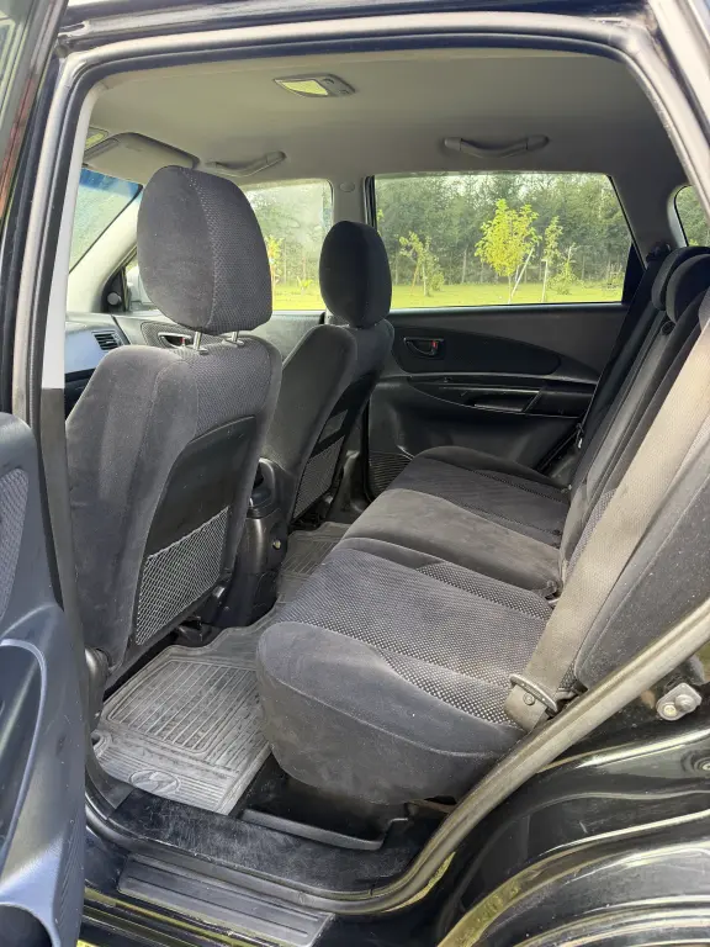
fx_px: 656
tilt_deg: -19.1
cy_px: 474
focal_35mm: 24
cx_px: 355
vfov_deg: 71.6
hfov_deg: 56.8
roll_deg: -1.2
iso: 200
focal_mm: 6.76
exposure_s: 1/184
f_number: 1.78
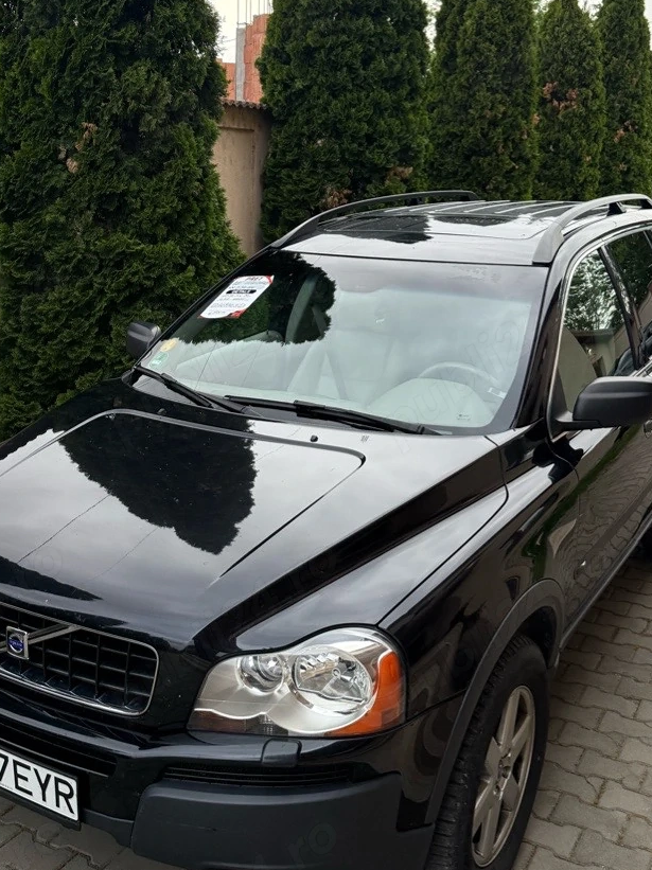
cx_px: 294
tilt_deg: -10.9
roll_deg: +0.4
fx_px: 980
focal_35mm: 39
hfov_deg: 36.8
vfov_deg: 47.8
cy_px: 397
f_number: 1.78
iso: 200
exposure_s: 1/127
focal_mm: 6.76
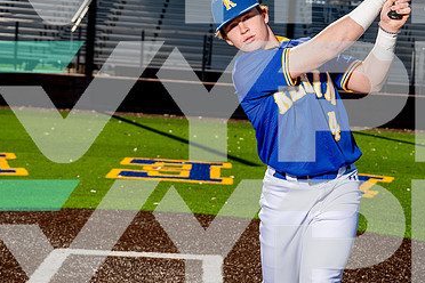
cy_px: 102
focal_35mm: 67
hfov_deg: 30.0
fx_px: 791
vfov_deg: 20.3
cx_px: 256
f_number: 4
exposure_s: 1/2000
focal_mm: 43
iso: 100
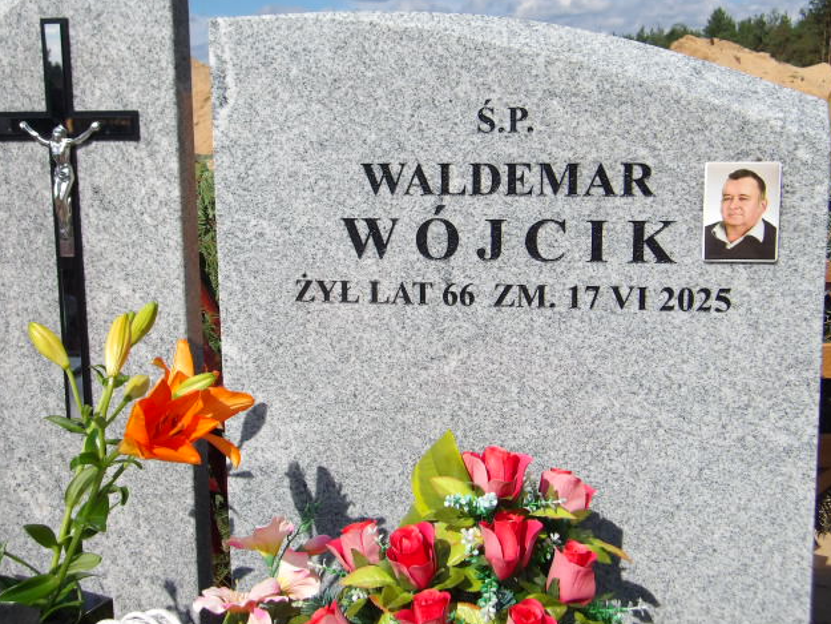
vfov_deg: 33.6
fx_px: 1032
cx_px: 421
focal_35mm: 43
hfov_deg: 43.8
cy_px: 311
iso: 100
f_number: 13.1
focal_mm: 7.6
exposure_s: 1/118
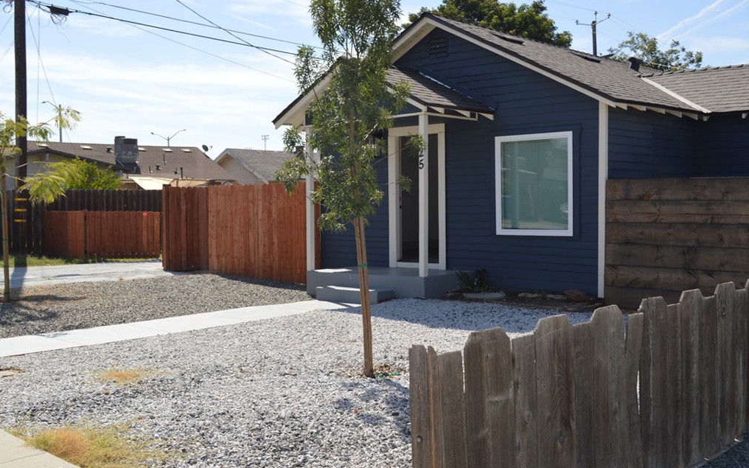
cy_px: 244
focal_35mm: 40
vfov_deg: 32.0
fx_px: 817
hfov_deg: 49.3
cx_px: 373
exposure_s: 1/200
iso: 100
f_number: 7.1
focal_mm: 26
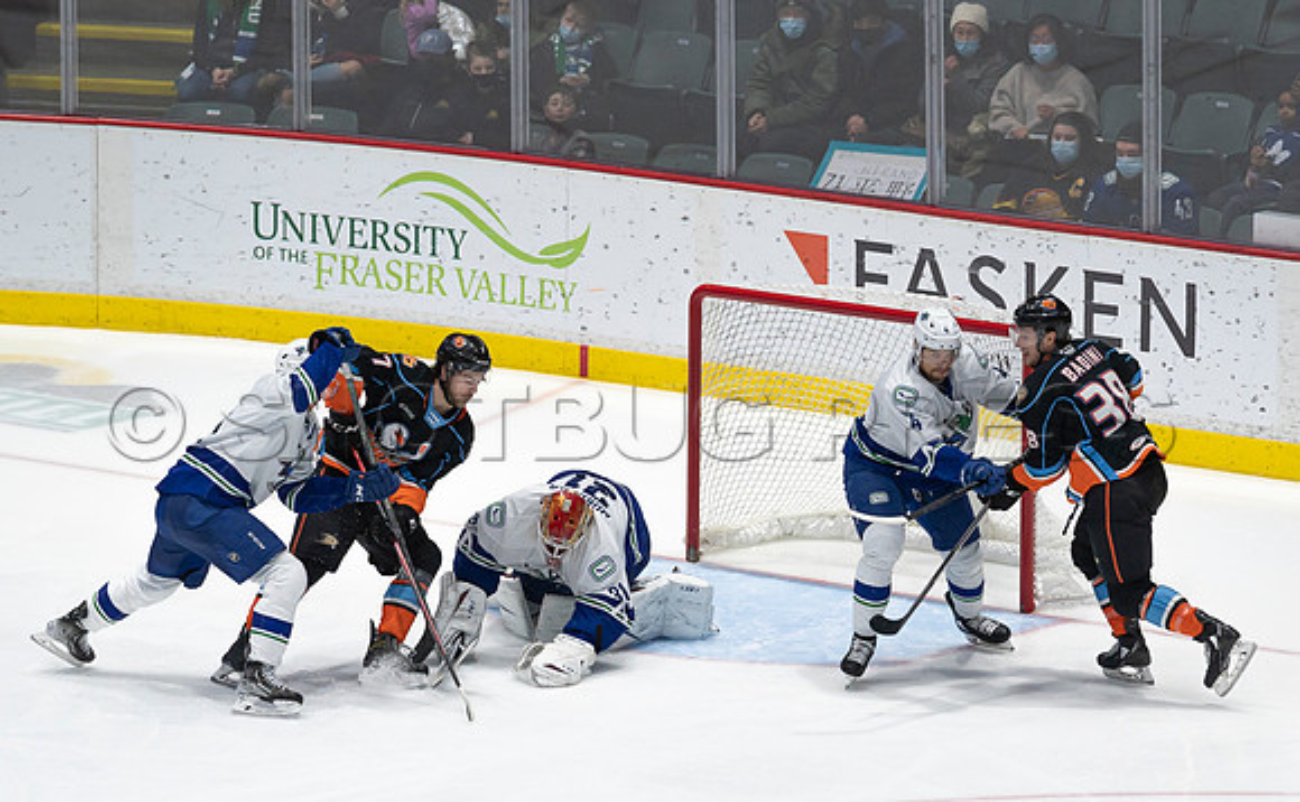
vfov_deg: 4.1
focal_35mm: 317
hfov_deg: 6.6
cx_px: 849
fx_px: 11196
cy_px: 404
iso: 1250
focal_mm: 192
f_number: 4
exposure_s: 1/800
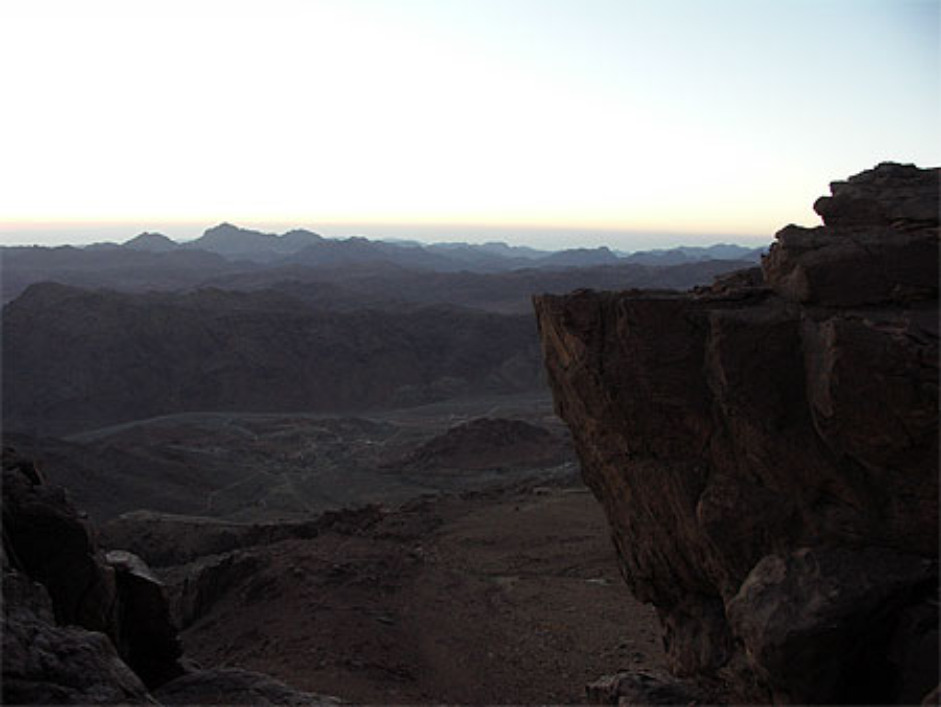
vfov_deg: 49.8
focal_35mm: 28
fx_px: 762
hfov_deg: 63.4
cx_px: 470
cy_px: 354
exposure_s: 1/80
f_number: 3.5
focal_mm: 7.3
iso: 200
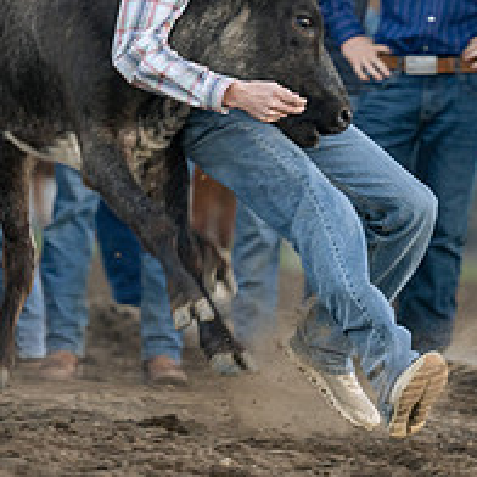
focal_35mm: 497
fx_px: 7748
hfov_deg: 3.5
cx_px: 312
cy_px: 133
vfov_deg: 3.5
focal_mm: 170
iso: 400
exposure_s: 1/400
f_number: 2.8
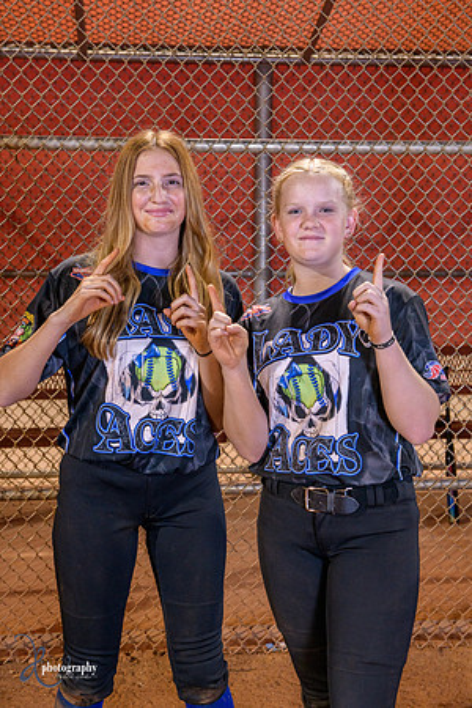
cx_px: 236
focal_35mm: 56
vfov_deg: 35.6
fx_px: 1101
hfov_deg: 24.2
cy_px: 354
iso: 2000
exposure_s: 1/80
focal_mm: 56
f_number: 5
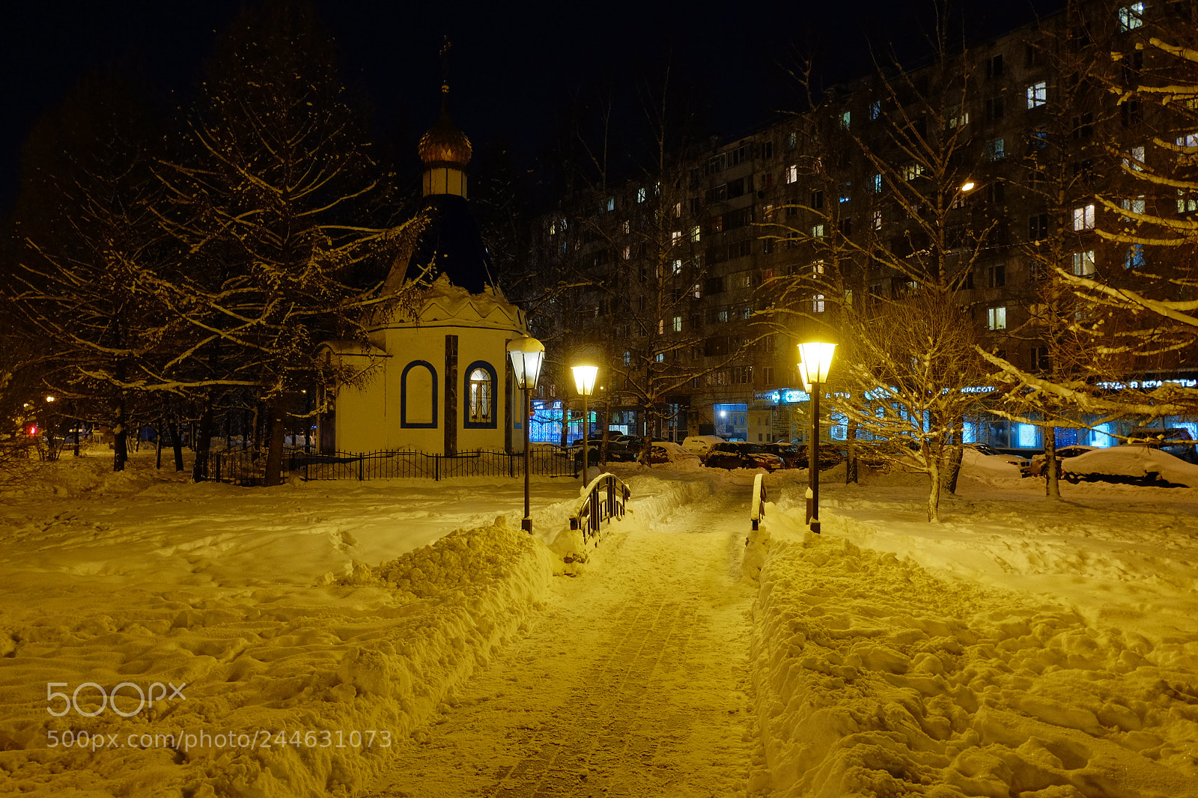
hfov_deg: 71.5
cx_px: 599
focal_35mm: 25
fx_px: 832
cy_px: 399
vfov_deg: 51.3
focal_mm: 16.7
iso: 1600
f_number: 6.4
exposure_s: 1/4.3
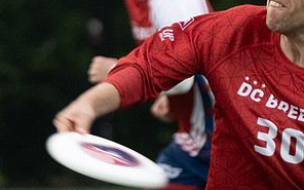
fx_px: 8186
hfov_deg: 2.1
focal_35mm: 988
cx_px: 158
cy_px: 39
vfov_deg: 1.3
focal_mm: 140
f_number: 2.8
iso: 640
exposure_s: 1/1000
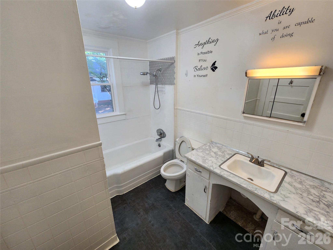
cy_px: 125
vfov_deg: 89.9
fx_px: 125
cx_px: 166
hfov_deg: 106.2
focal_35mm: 13
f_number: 2.2
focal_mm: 2.2
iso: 160
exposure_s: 1/60
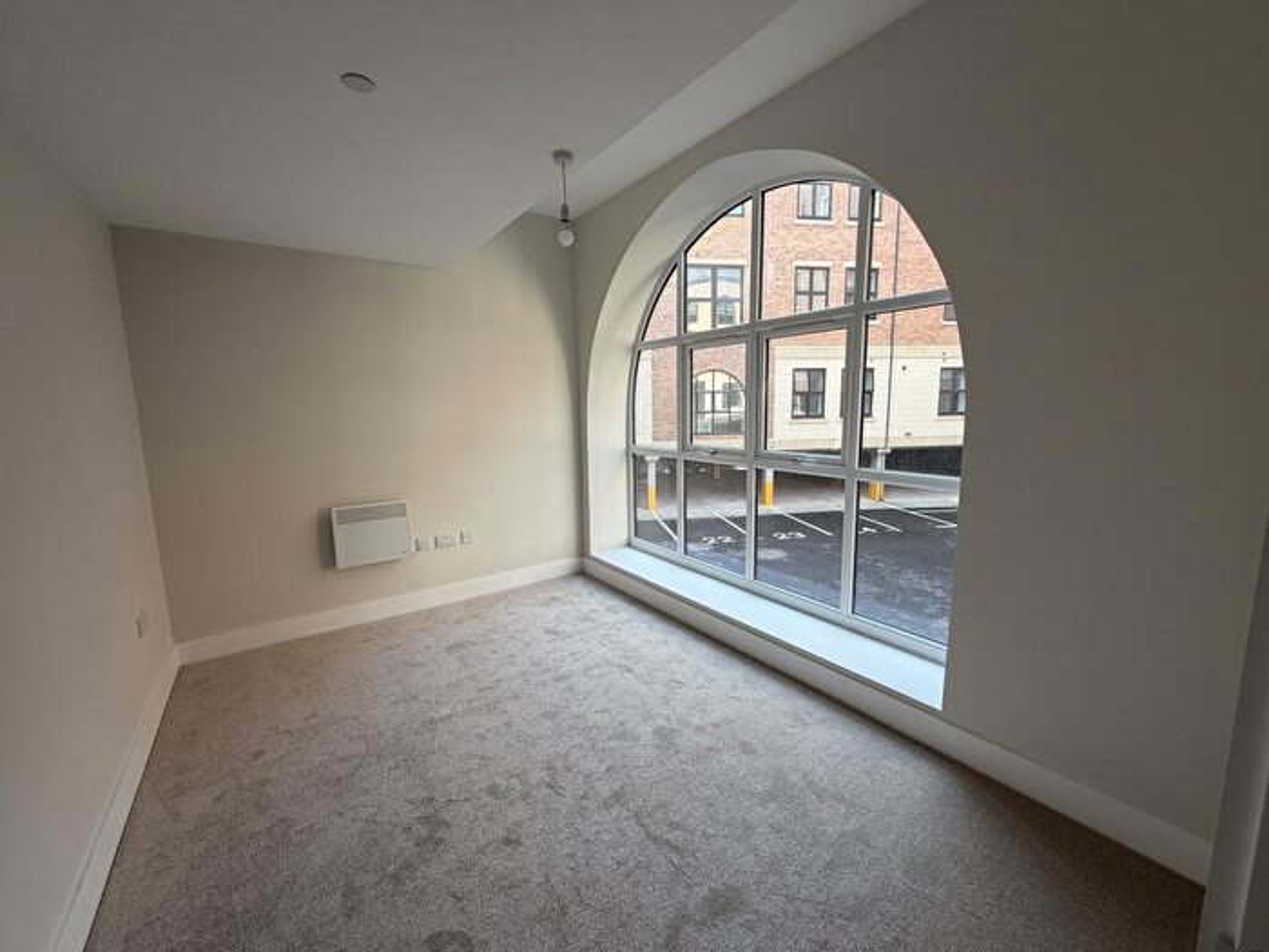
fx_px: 513
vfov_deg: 85.7
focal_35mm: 14
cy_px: 476
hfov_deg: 102.1
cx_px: 634
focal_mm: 2.22
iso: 80
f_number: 2.2
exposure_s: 1/121
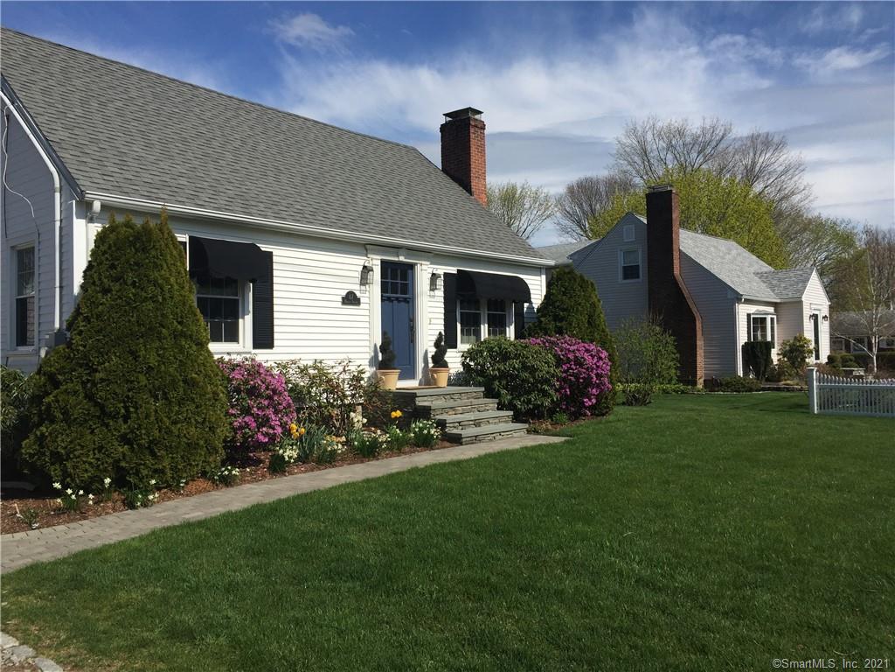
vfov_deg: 48.2
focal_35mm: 29
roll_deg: +1.0
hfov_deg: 61.7
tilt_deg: +1.7
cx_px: 448
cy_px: 336
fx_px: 750
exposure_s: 1/3049
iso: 32
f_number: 2.2
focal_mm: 4.15
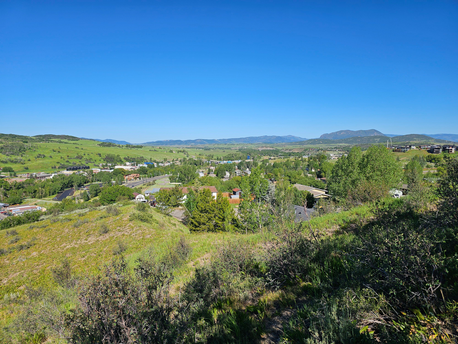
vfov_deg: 58.9
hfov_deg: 73.9
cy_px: 172
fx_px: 304
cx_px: 229
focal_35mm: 23
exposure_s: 1/1126
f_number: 1.7
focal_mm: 6.3
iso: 10
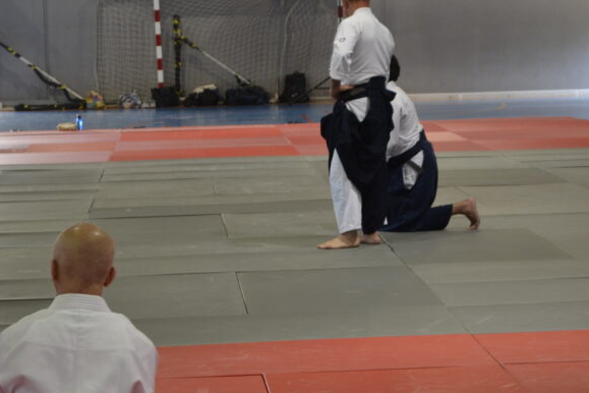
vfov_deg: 9.4
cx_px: 398
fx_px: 2387
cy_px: 256
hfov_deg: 14.0
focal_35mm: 146
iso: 400
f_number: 5.6
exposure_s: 1/25
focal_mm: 55
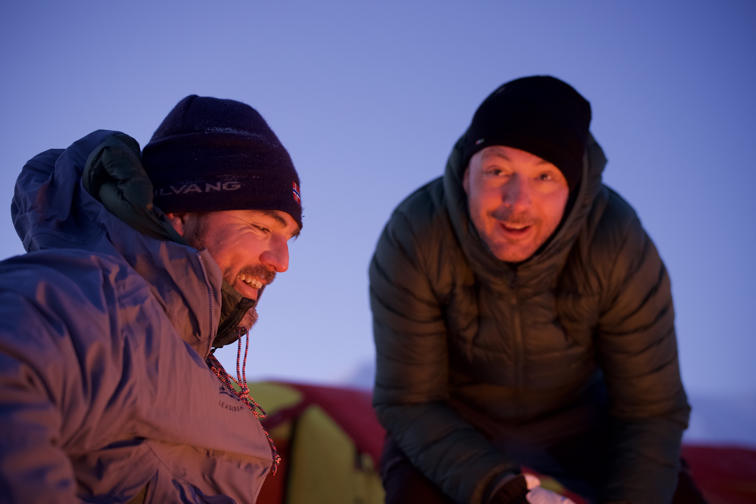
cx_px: 378
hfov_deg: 39.6
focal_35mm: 50
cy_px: 252
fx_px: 1050
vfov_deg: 27.0
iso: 1000
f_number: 1.8
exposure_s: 1/160
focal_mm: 50
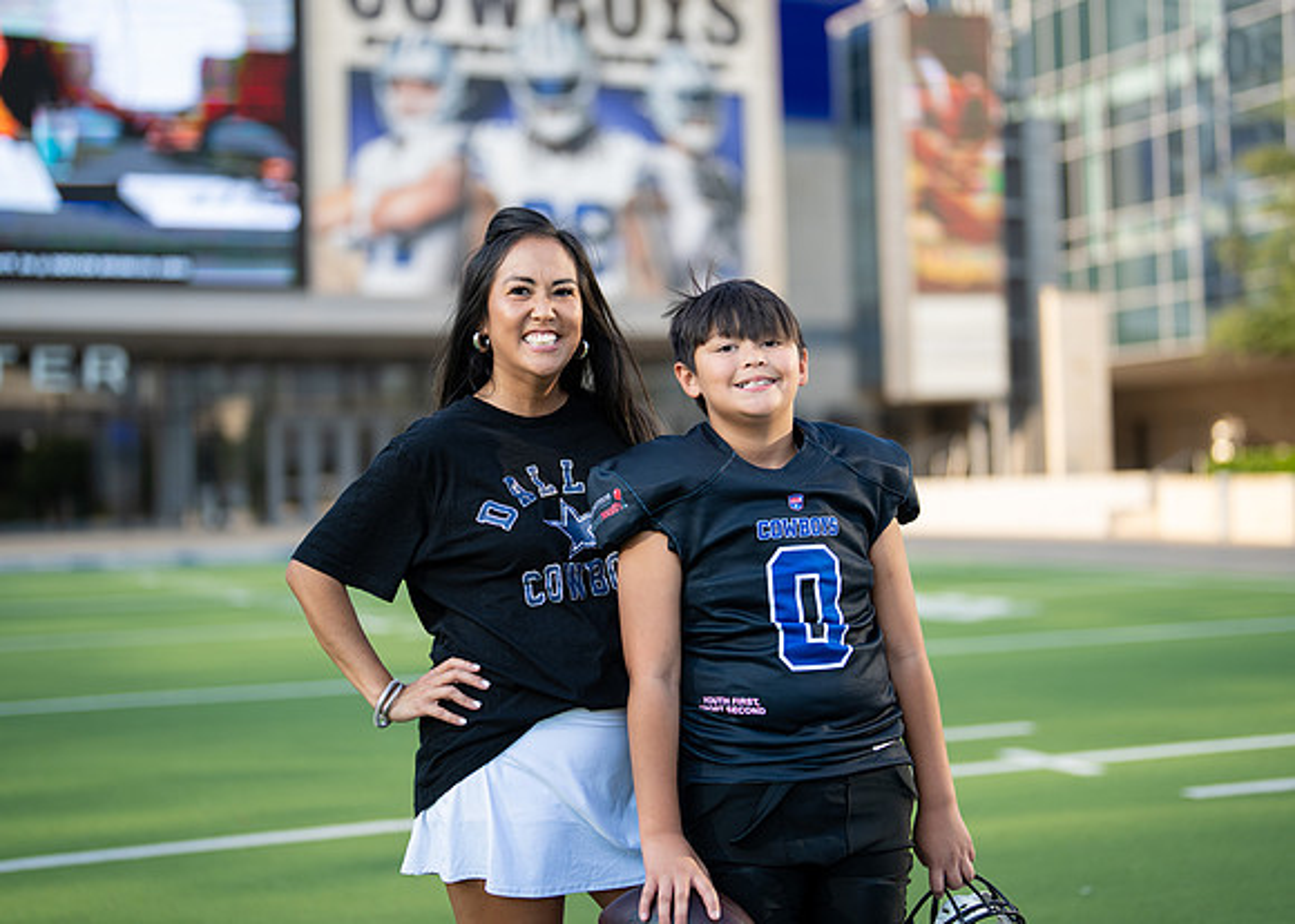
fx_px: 2074
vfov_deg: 25.1
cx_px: 648
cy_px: 427
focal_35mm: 56
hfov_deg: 34.7
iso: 100
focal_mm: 50
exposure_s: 1/2500
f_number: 1.2
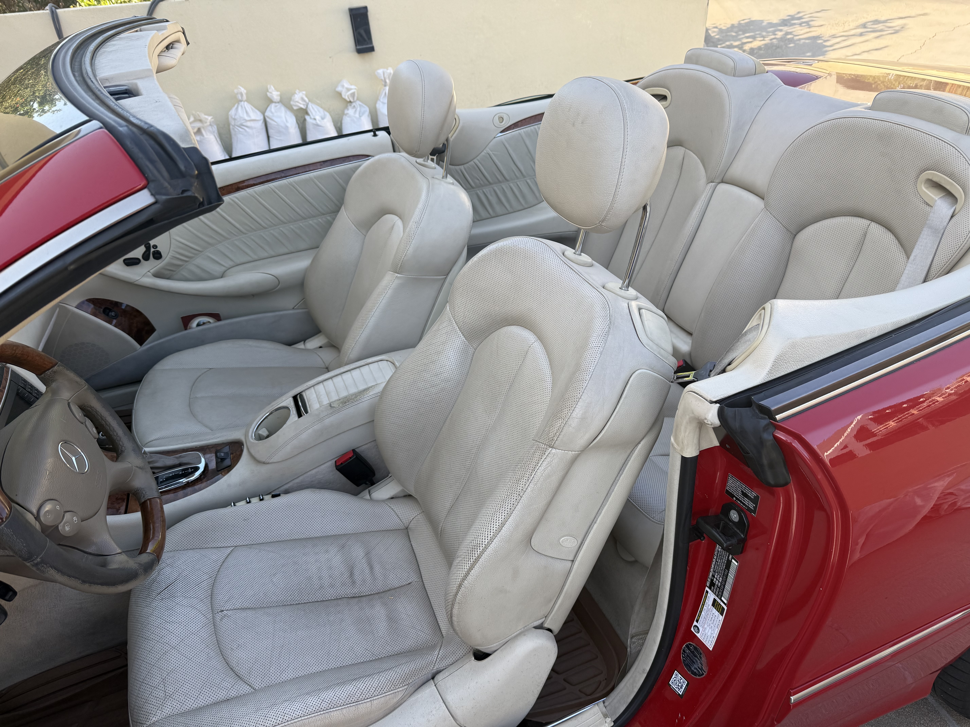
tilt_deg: -31.1
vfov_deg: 56.8
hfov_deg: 71.6
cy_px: 364
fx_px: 673
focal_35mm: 24
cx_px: 485
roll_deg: +1.3
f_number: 1.78
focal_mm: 6.76
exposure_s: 1/868
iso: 100
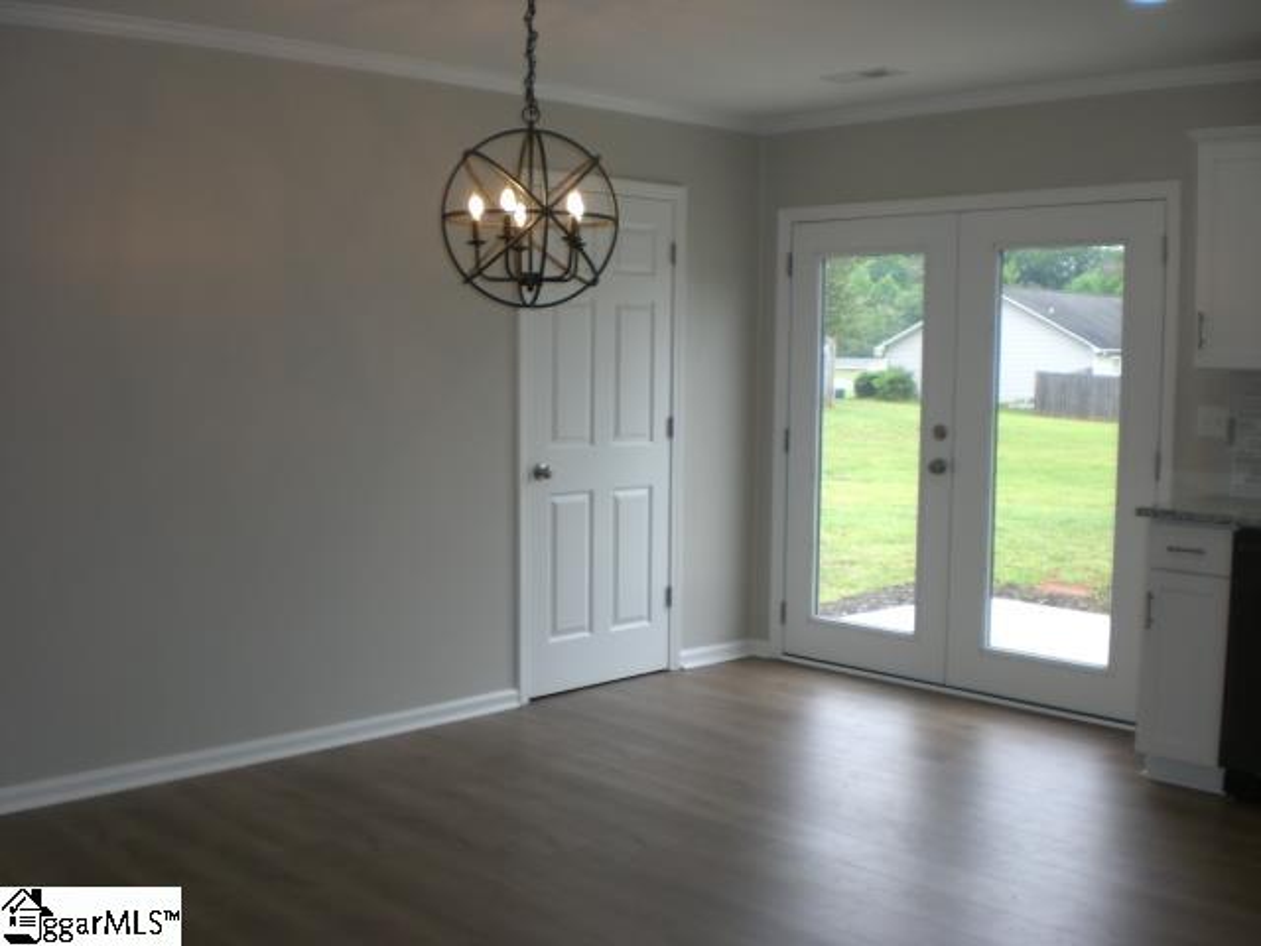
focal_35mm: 38
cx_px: 630
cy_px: 473
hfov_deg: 49.0
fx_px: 1384
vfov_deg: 37.7
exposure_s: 1/80
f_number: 3.1
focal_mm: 6.3
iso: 50
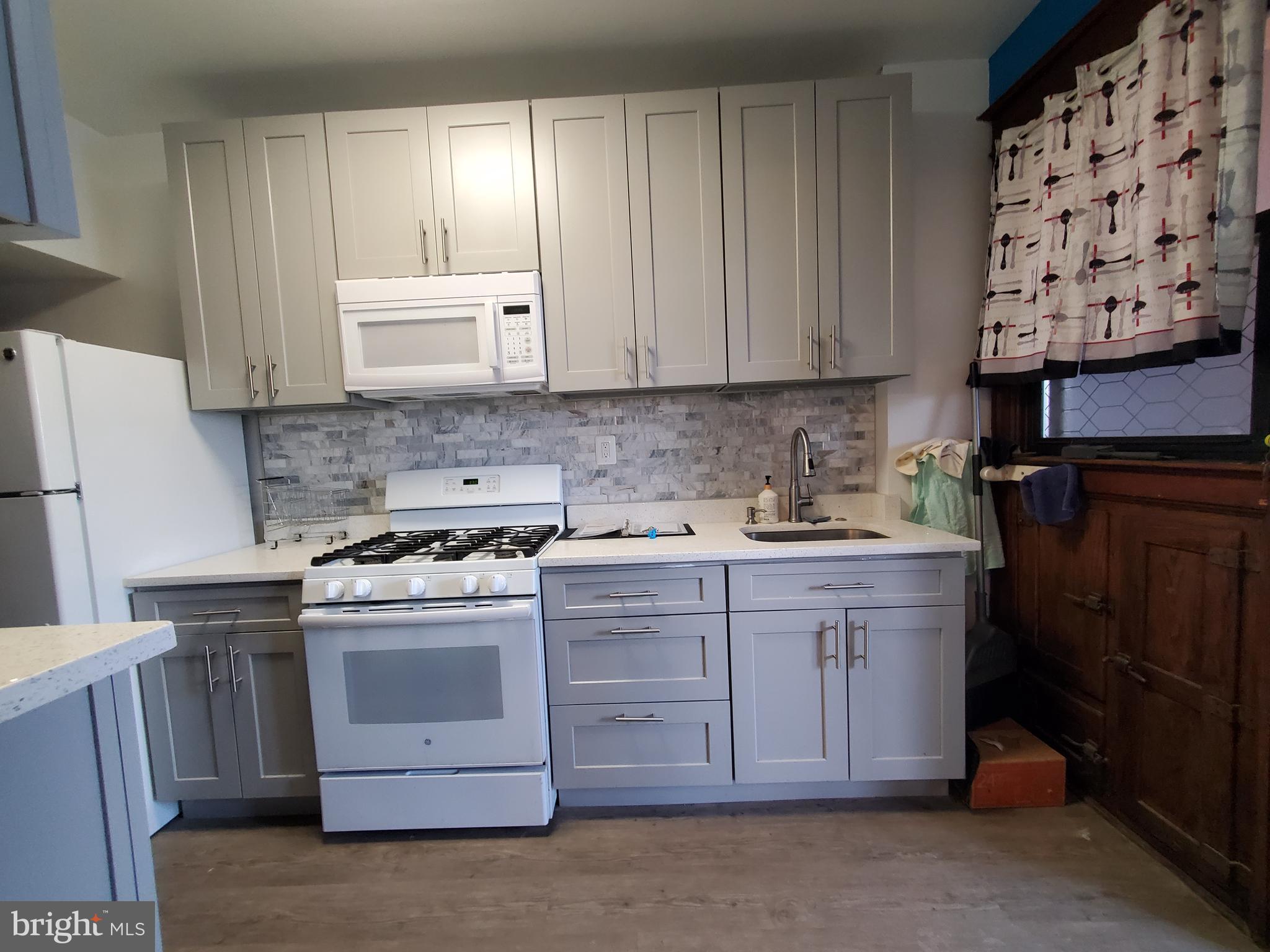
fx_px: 477
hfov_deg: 106.2
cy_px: 476
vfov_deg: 89.9
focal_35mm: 13
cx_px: 635
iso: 400
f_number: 2.2
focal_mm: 1.8
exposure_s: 1/60
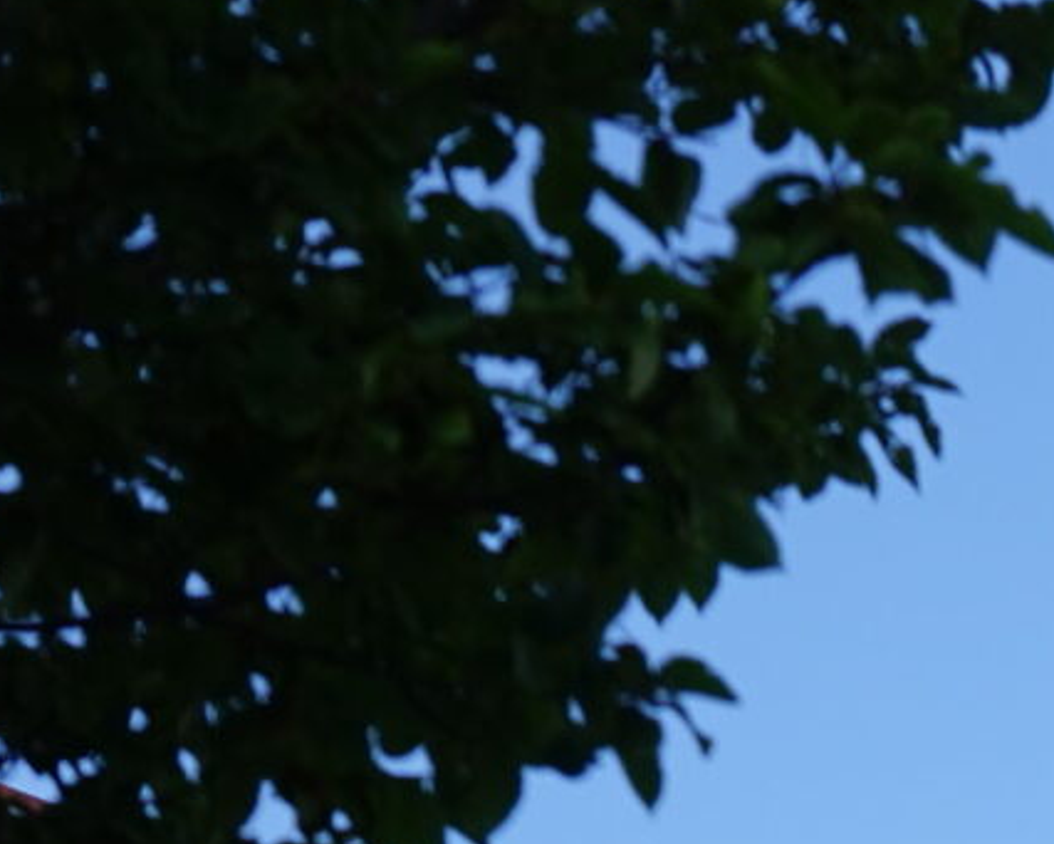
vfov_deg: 6.7
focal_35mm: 220
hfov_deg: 8.1
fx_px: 6864
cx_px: 2581
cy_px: 1961
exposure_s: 1/100
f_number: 9
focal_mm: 39
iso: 100
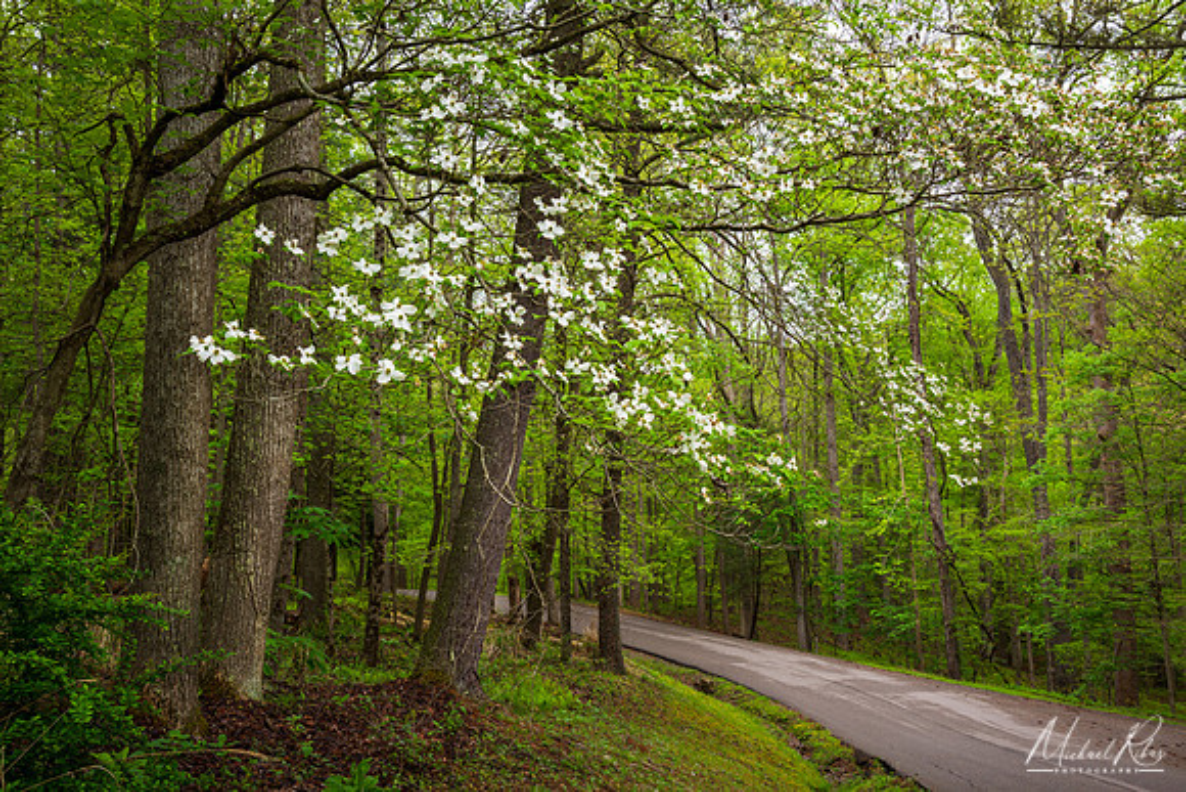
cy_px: 396
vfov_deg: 33.4
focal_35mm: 40
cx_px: 593
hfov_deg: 48.4
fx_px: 1318
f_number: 11
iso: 64
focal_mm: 40
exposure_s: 1/5
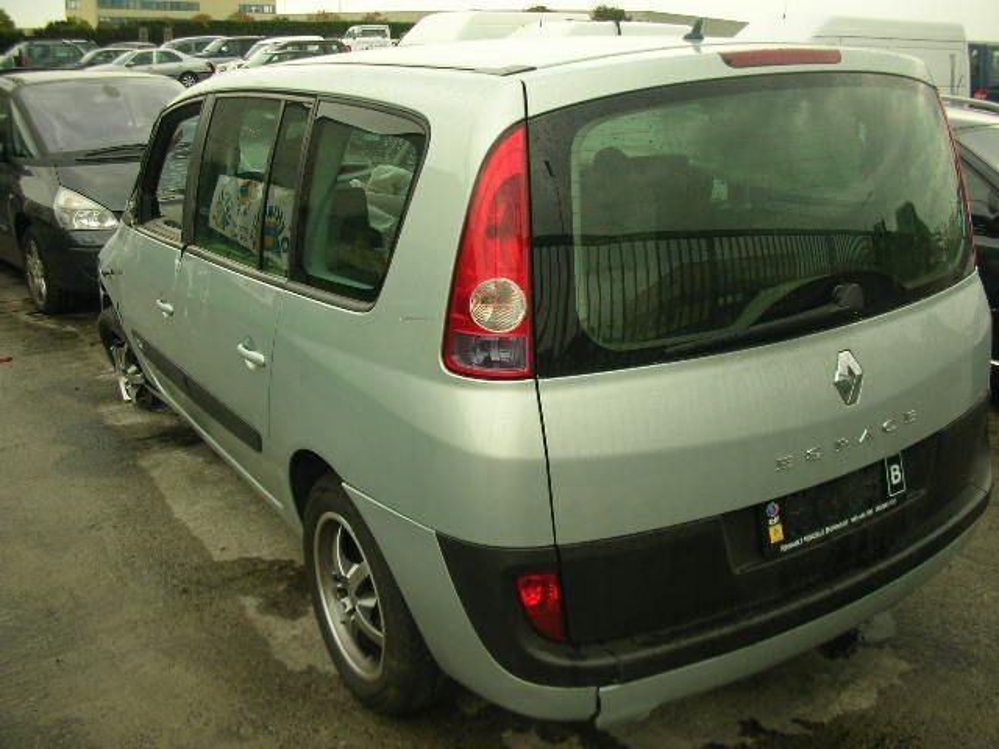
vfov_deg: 40.7
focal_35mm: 35
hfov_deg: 52.6
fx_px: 1010
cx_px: 500
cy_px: 374
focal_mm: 5.8
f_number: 3
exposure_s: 1/100
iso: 50
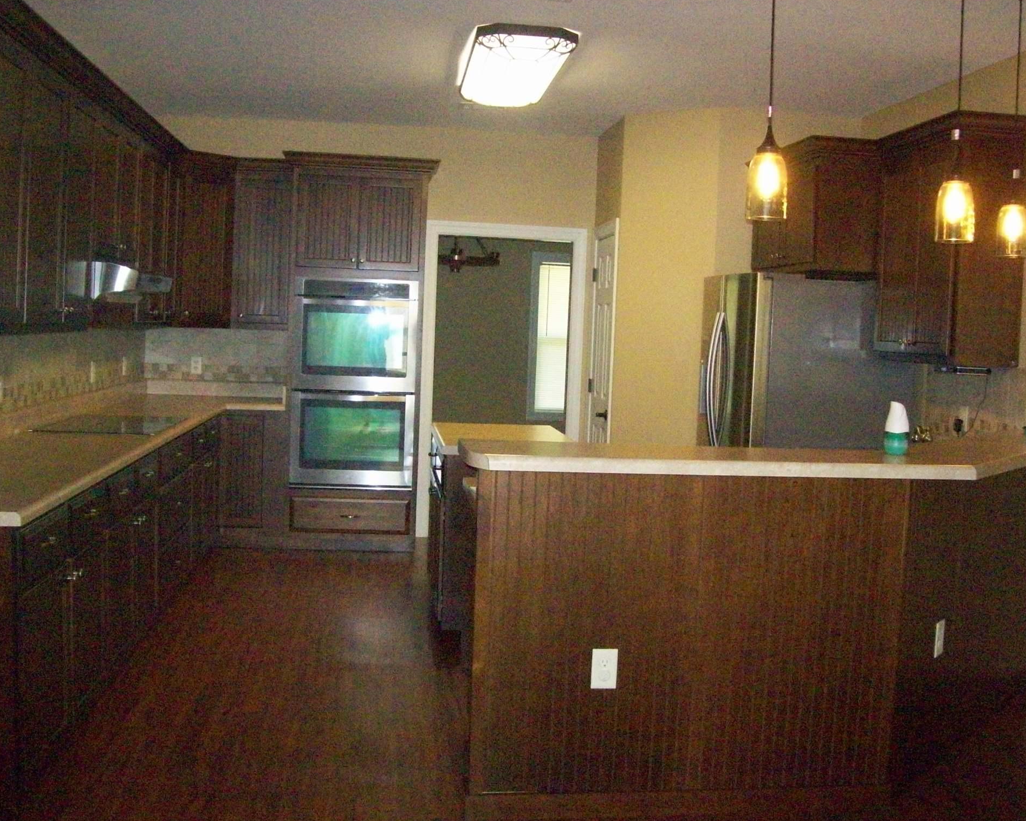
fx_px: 1154
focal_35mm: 38
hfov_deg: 47.9
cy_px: 409
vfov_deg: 39.2
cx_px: 509
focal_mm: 6
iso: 800
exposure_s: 1/128
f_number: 2.7
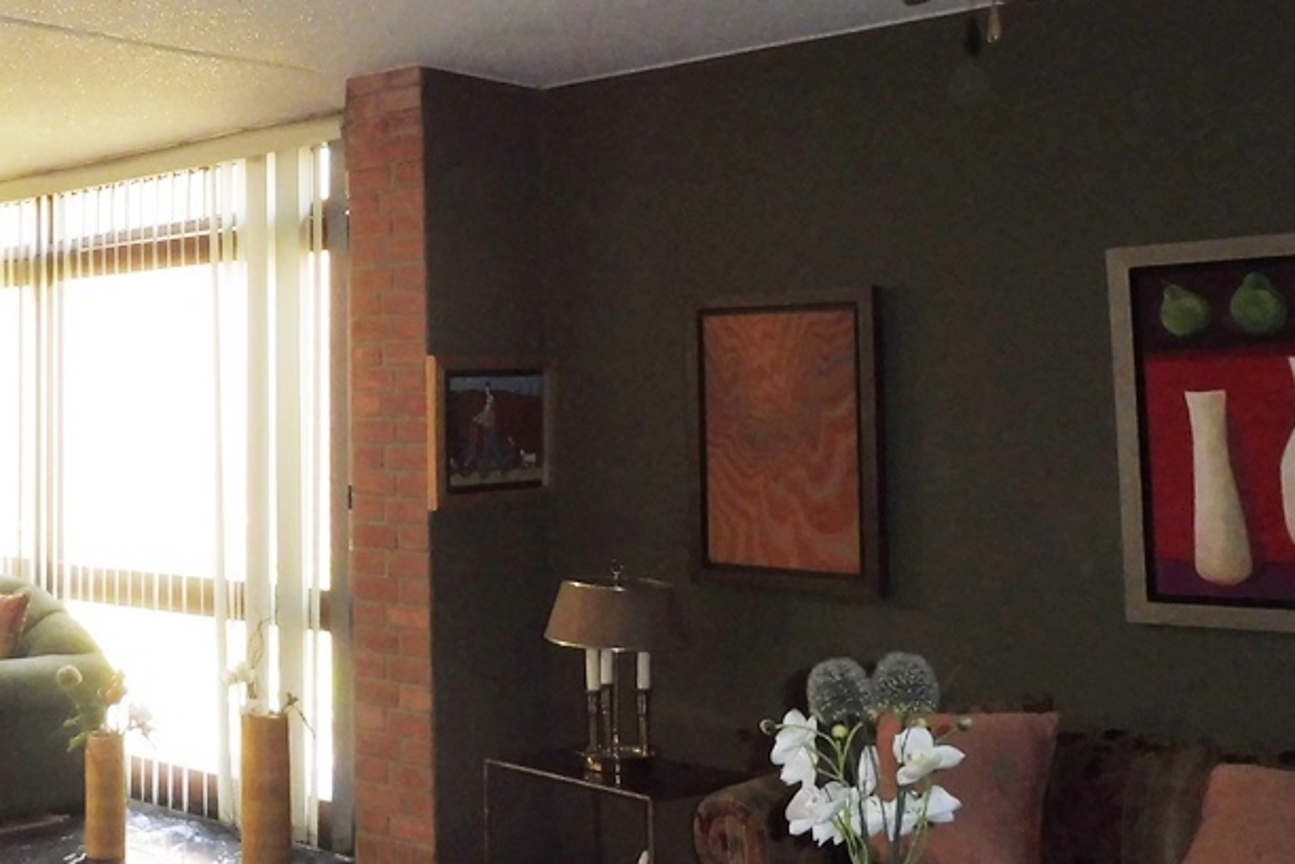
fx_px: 1691
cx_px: 216
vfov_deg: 28.4
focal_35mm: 47
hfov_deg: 39.8
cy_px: 275
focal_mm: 4.3
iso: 400
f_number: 3.3
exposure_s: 1/60
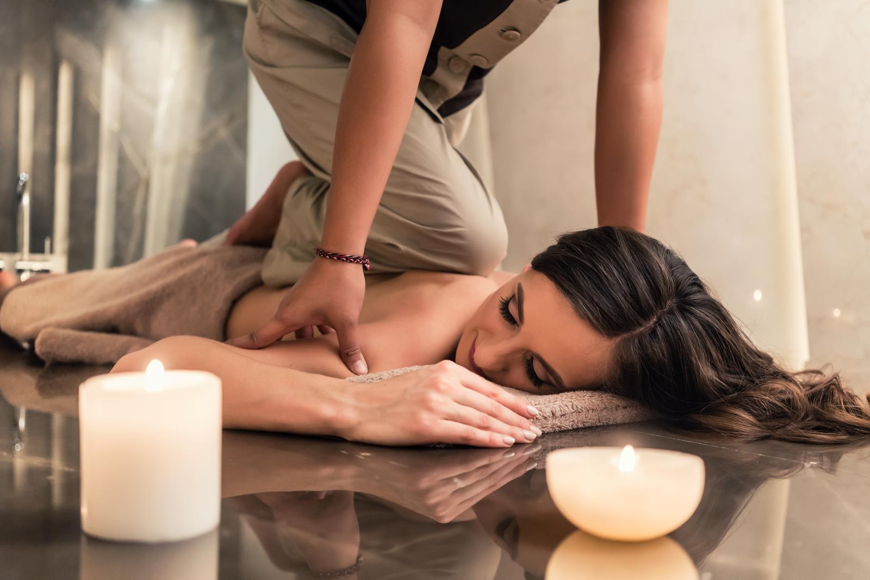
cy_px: 290
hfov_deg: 54.4
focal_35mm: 35
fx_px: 846
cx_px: 435
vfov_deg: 37.9
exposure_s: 1/60
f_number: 3.2
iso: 1600
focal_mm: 35
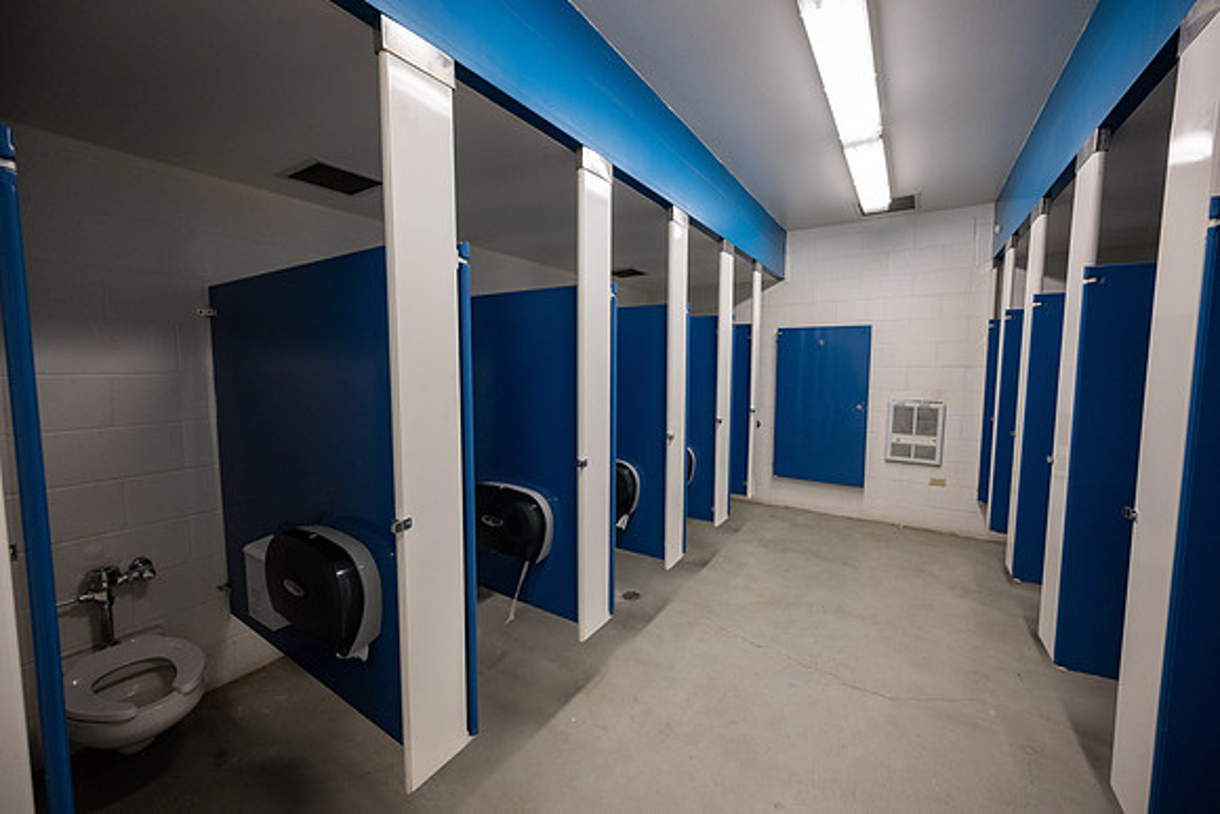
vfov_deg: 81.2
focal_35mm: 14
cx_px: 610
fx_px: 475
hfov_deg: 104.2
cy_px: 407
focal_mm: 14
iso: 1250
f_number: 5.6
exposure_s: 1/100
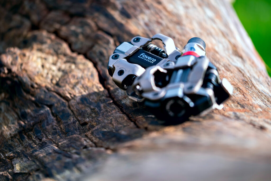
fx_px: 903
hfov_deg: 17.1
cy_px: 90
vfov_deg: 11.4
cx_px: 136
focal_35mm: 120
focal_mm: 80
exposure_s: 1/1000
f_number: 2.8
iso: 160
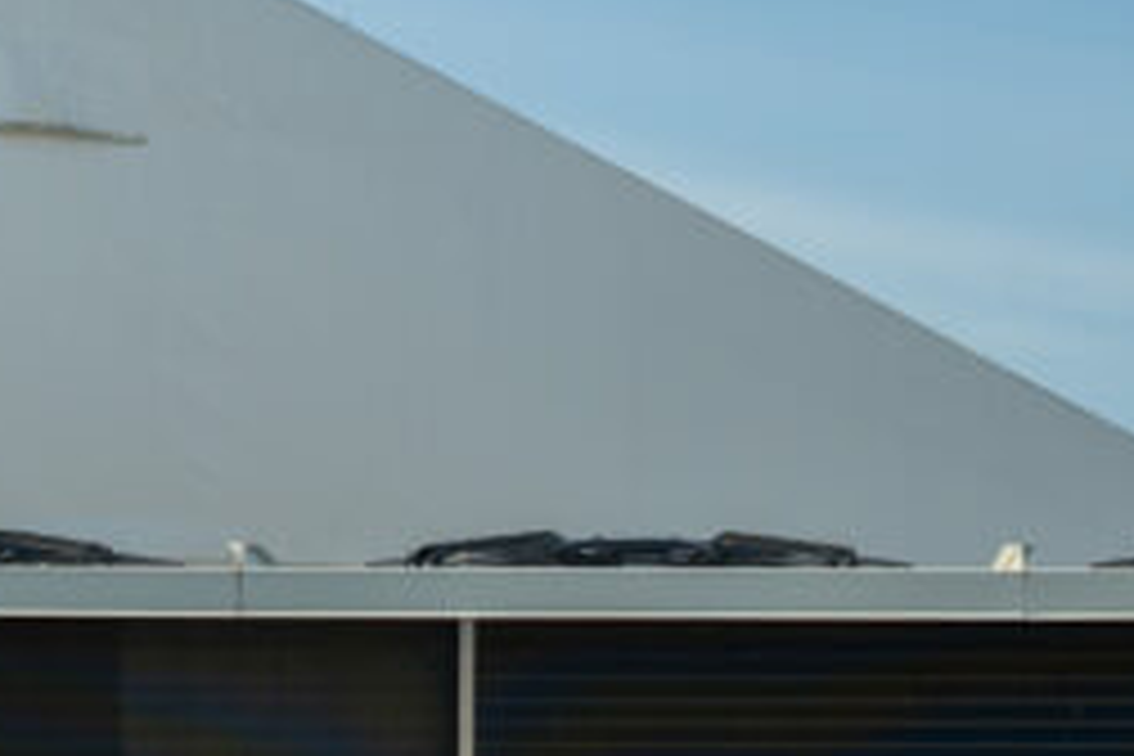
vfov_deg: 9.3
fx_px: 4473
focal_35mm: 142
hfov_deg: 14.4
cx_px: 724
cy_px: 1271
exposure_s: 1/60
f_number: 6.3
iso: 100
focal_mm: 35
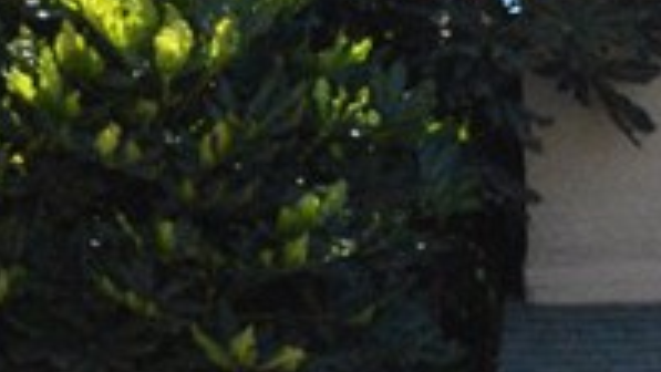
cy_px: 707
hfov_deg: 13.8
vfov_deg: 8.0
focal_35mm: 145
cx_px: 1040
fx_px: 2542
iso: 3200
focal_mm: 18
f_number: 22
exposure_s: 1/500
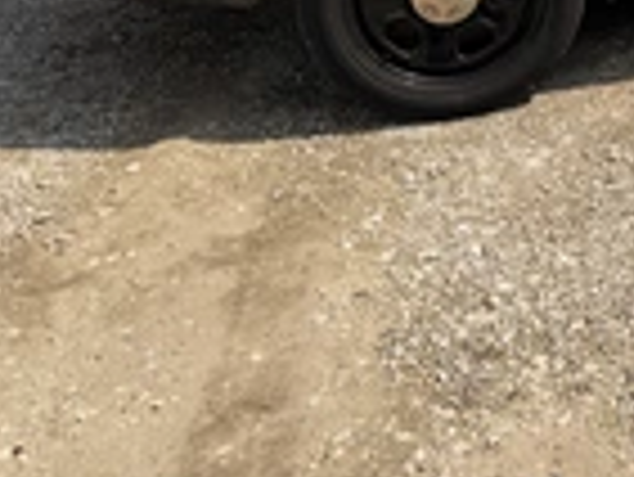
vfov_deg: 20.1
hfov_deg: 25.5
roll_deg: +2.0
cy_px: -122
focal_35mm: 68
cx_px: 769
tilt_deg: -12.7
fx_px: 1246
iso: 80
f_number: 1.78
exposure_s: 1/6711
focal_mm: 6.76
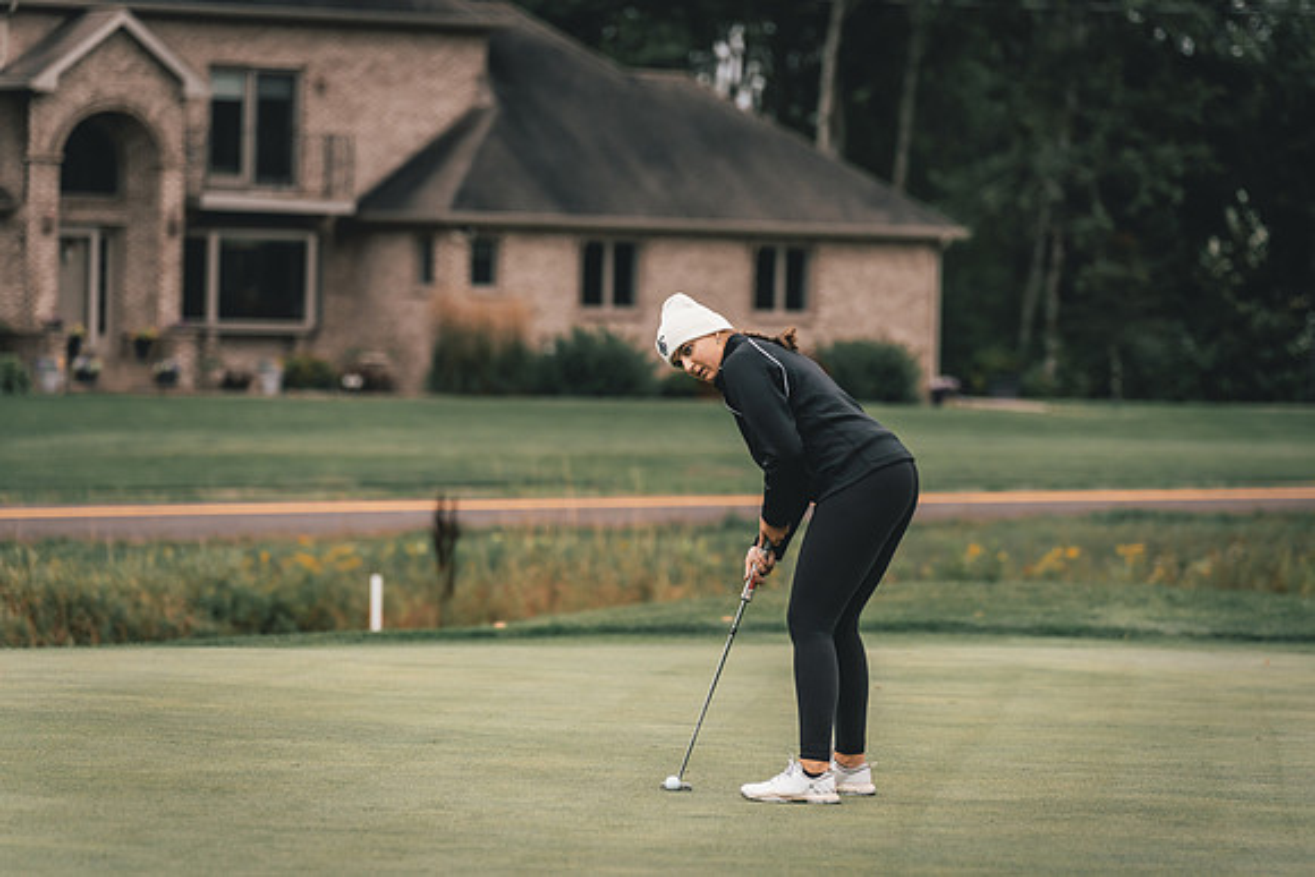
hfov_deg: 11.1
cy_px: 521
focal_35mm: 184
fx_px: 6737
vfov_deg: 7.5
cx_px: 731
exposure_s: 1/800
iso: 800
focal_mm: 150
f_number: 3.2
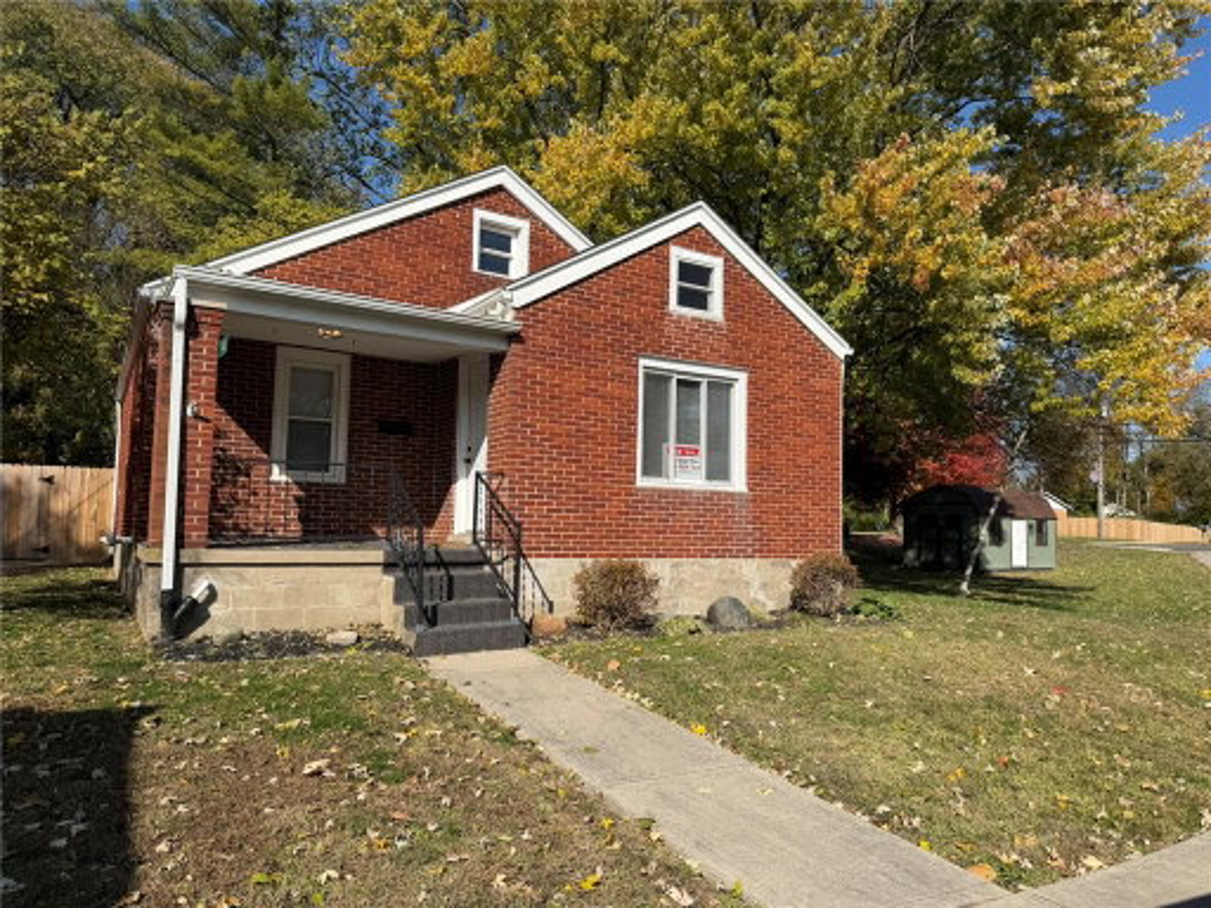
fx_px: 840
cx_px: 606
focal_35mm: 24
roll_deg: -0.8
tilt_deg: +5.6
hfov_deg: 71.6
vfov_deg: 56.8
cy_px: 454
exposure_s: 1/4975
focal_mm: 6.76
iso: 80
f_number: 1.78
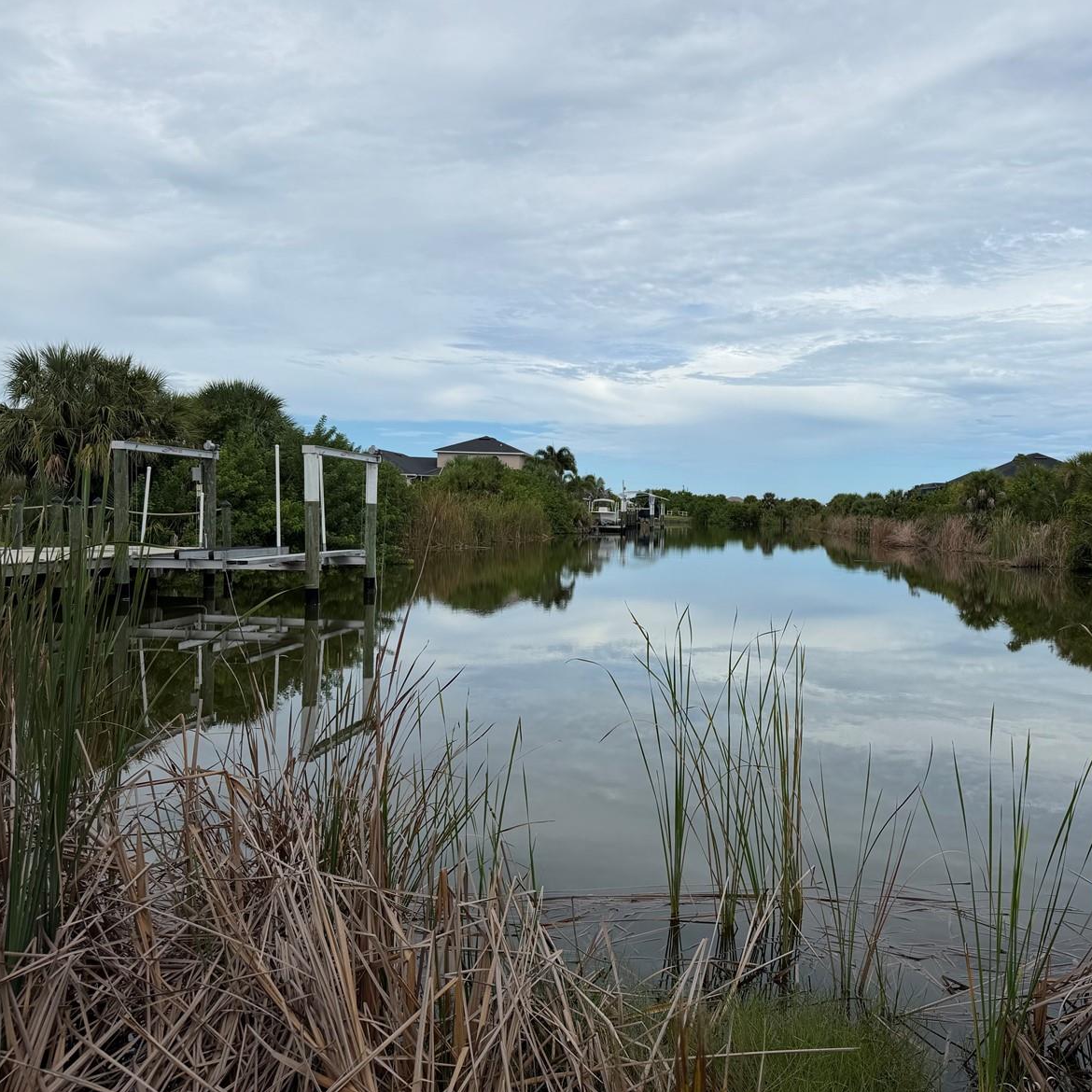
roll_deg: -0.9
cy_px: 542
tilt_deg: -2.1
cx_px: 712
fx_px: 1035
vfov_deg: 55.6
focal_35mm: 29
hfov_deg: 54.7
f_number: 1.78
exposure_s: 1/7353
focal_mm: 6.76
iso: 80
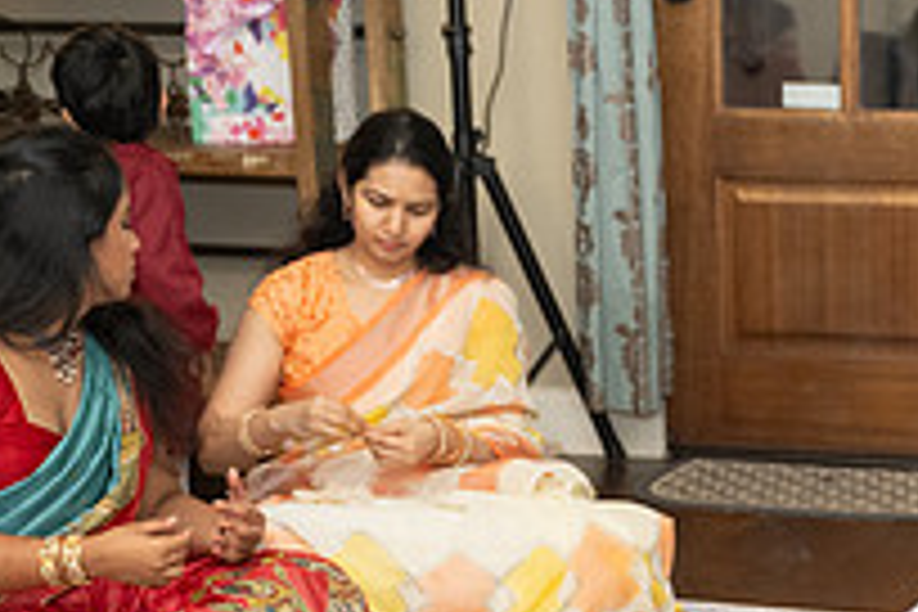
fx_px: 2958
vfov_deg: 11.6
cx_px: 972
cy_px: 722
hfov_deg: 17.1
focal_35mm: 116
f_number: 3.2
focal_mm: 40
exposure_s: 1/160
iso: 1000
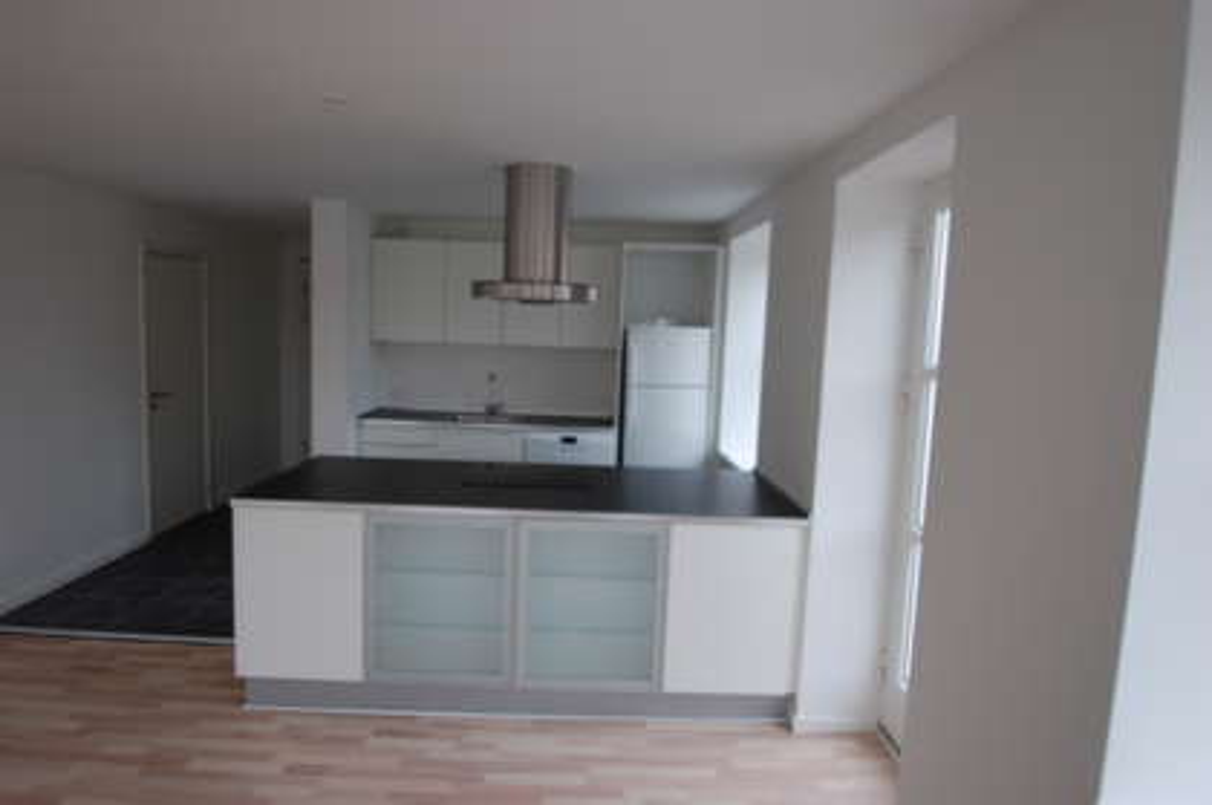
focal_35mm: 21
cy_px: 402
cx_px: 606
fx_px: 706
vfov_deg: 59.4
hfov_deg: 81.3
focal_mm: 14
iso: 200
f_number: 4
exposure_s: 1/80
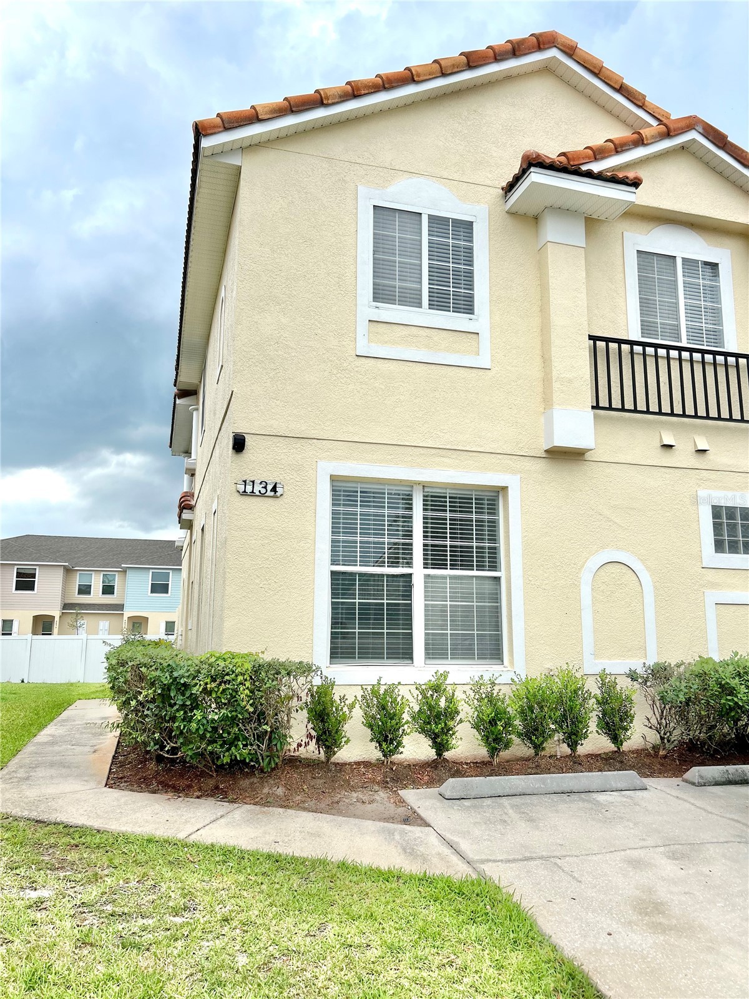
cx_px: 374
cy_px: 500
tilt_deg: +11.8
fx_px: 750
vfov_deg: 67.3
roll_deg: -0.5
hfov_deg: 53.1
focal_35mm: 26
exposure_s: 1/2513
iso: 50
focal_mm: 5.7
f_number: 1.5
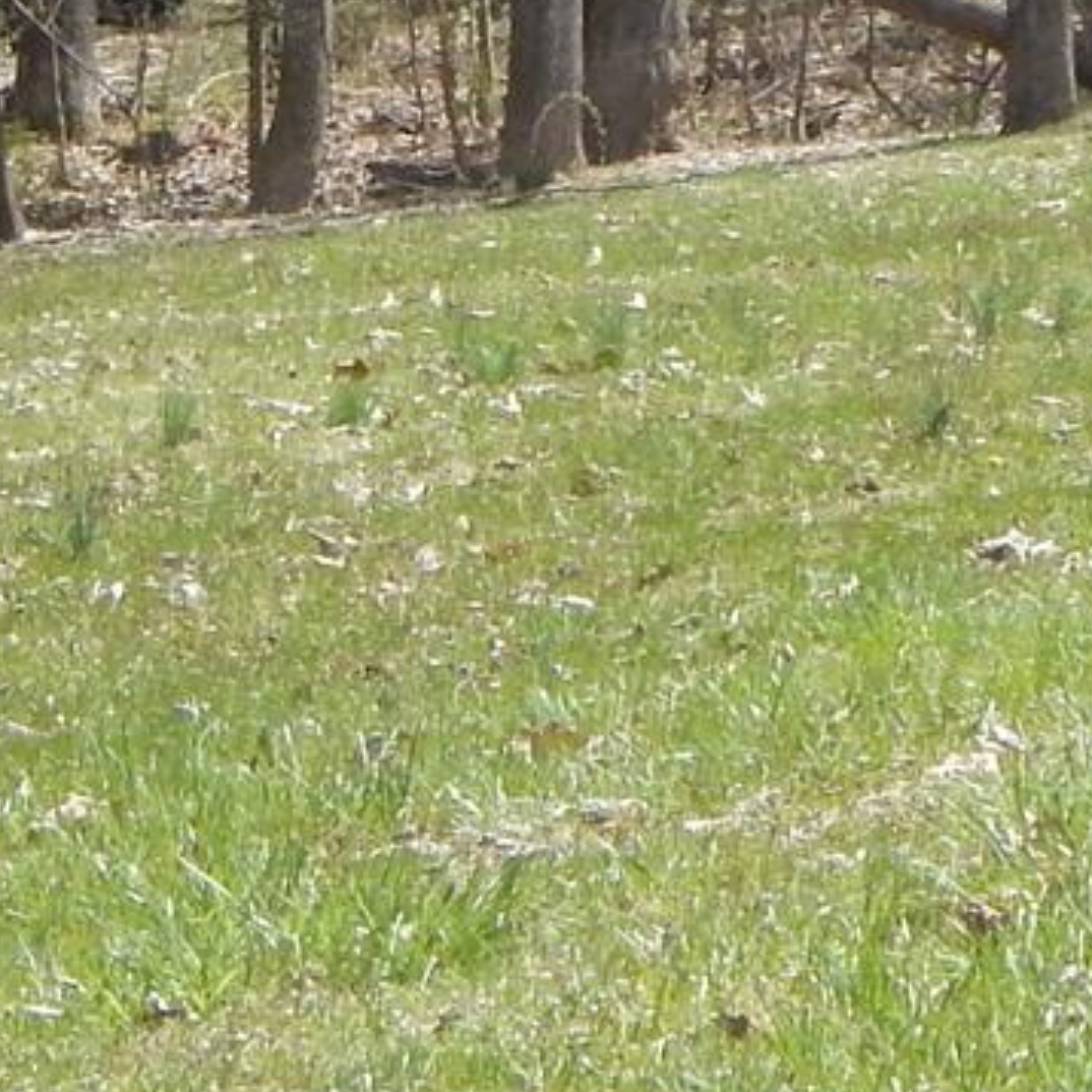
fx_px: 9922
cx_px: 793
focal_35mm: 278
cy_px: -973
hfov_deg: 6.3
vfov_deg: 6.2
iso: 400
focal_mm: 9.7
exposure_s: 1/500
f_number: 7.6
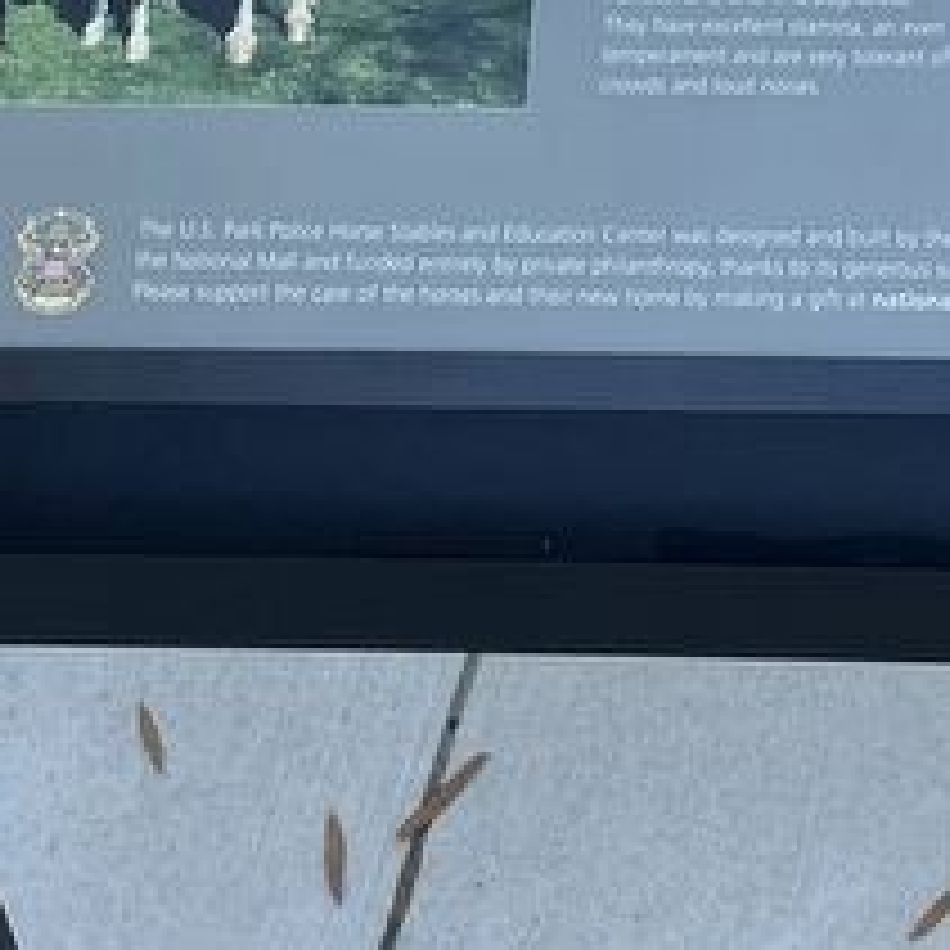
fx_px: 2701
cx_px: 1117
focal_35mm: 87
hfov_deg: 18.9
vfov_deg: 18.2
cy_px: -392
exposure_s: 1/421
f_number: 1.6
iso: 50
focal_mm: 5.1
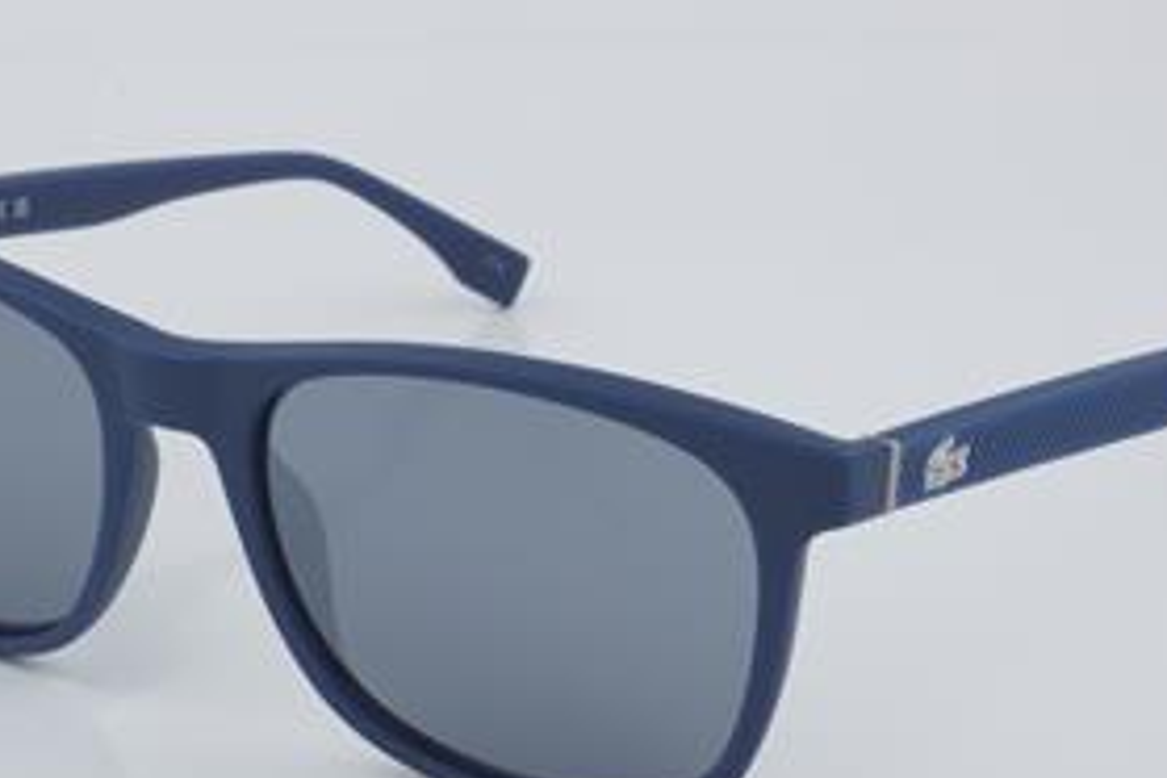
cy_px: 519
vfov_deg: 14.1
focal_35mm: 97
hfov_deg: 21.1
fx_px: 3135
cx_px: 527
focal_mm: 45
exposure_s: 1/4
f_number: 32
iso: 100
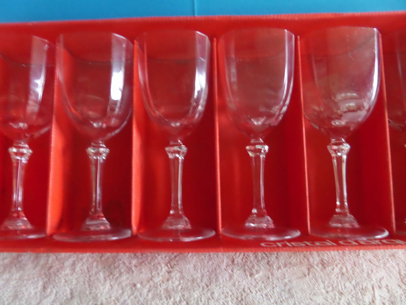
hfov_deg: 71.6
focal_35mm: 24
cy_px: 152
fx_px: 281
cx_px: 203
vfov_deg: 56.8
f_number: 3.2
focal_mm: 4
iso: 400
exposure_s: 1/6
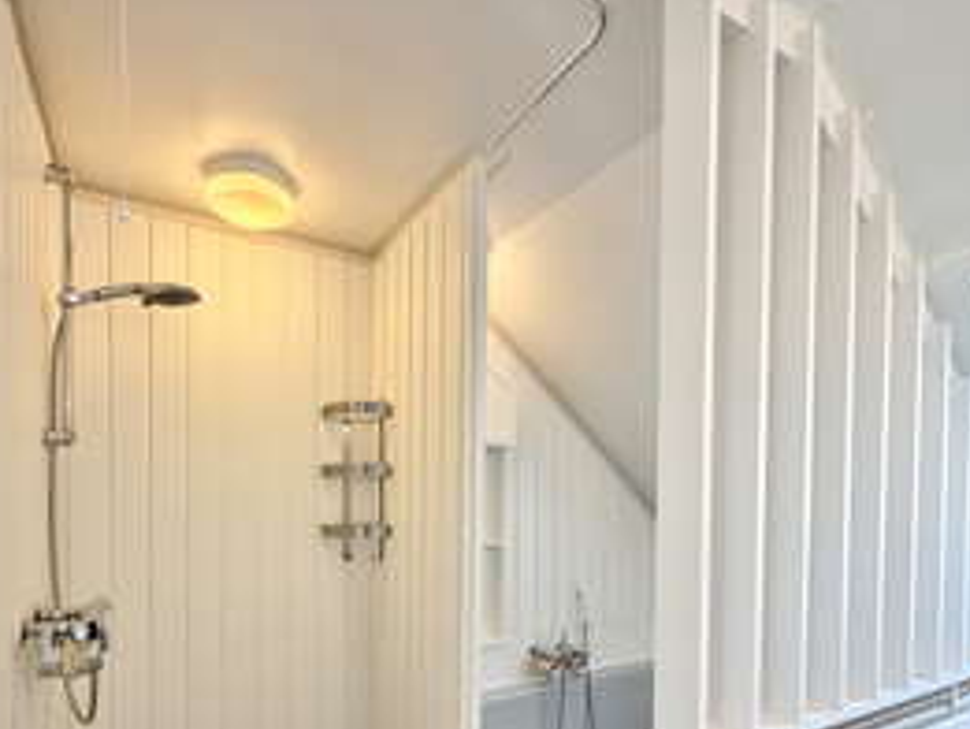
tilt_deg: -1.1
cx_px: 466
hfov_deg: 81.7
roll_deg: -0.8
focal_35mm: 20
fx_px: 561
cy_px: 506
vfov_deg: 63.7
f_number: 2.2
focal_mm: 2.22
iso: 160
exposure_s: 1/100
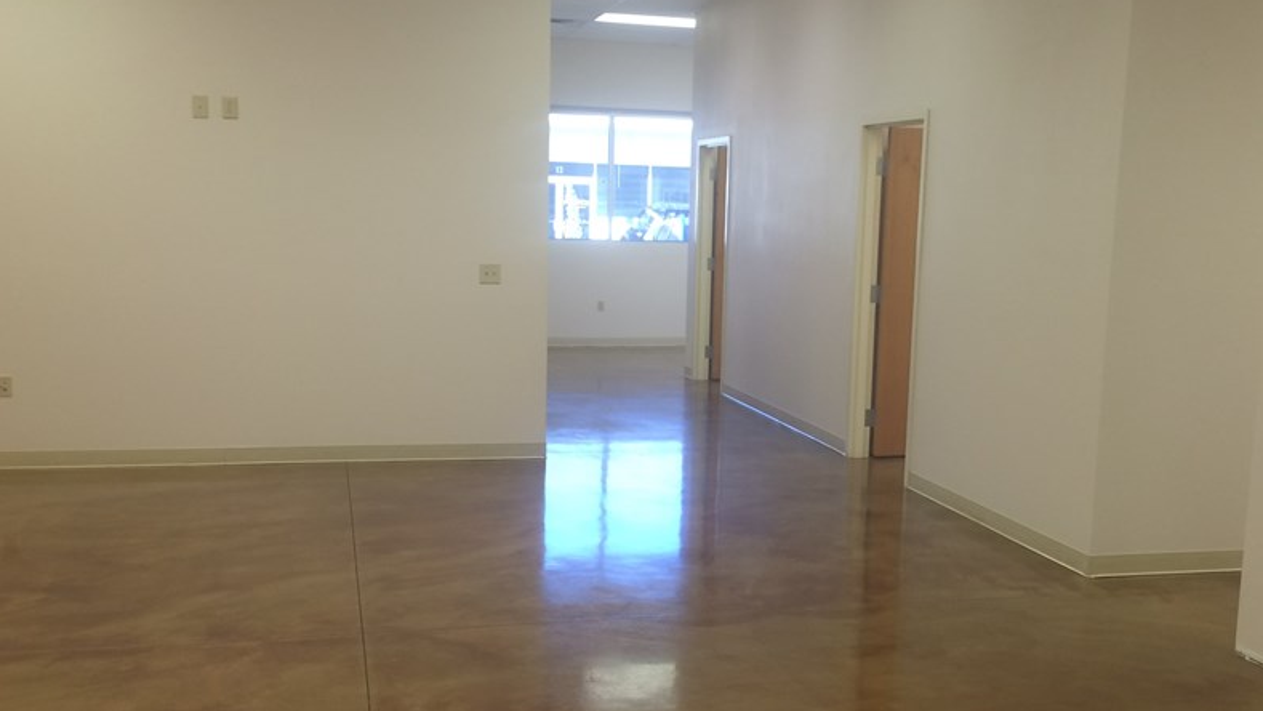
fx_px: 1373
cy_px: 418
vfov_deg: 29.0
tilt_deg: -10.0
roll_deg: -2.3
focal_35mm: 41
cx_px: 714
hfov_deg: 49.3
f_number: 2.2
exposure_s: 1/40
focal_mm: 4.15
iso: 32
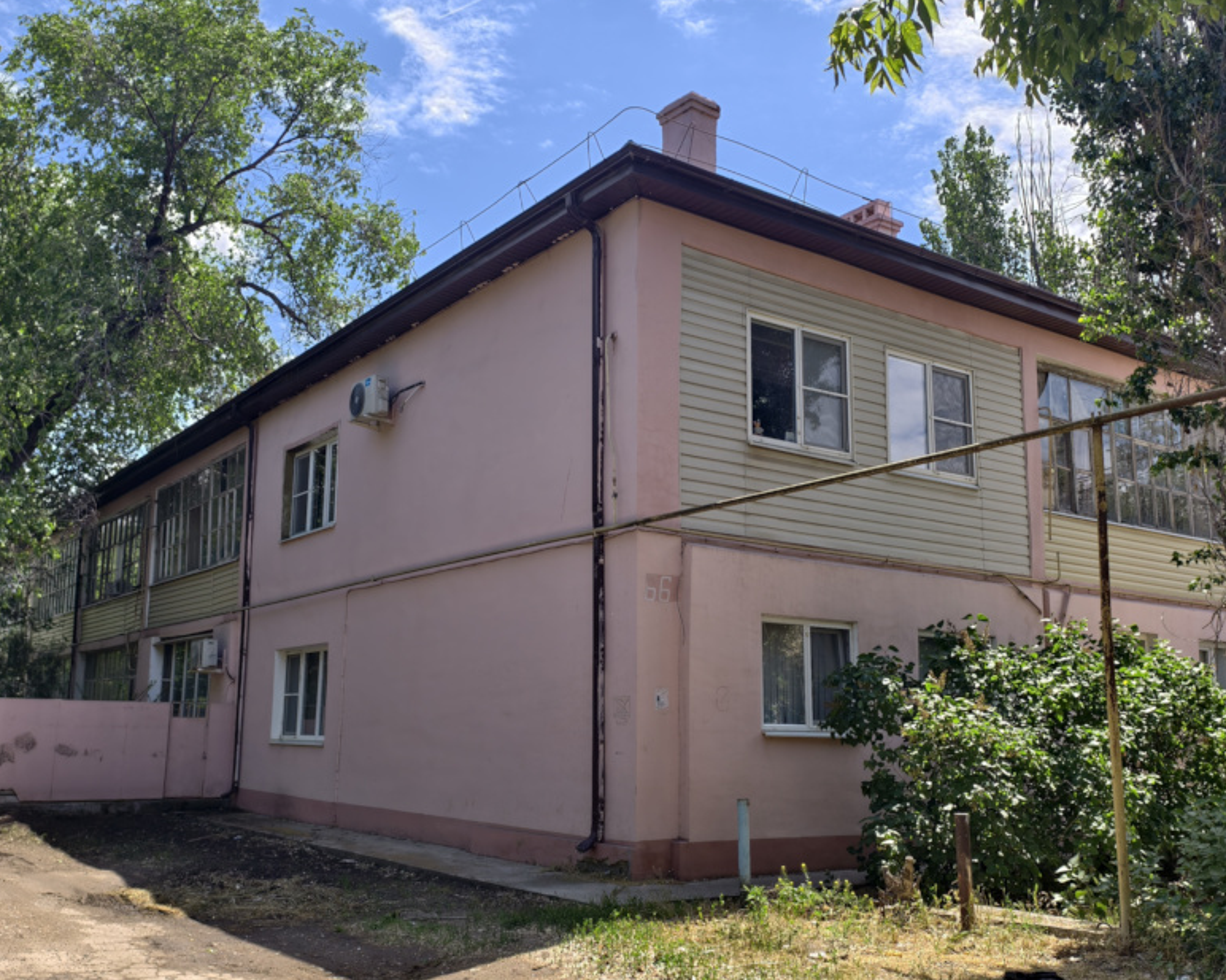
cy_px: 517
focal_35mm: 32
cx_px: 615
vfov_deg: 45.8
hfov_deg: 55.7
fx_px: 1161
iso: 72
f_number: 1.57
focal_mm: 6.54
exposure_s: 1/1808
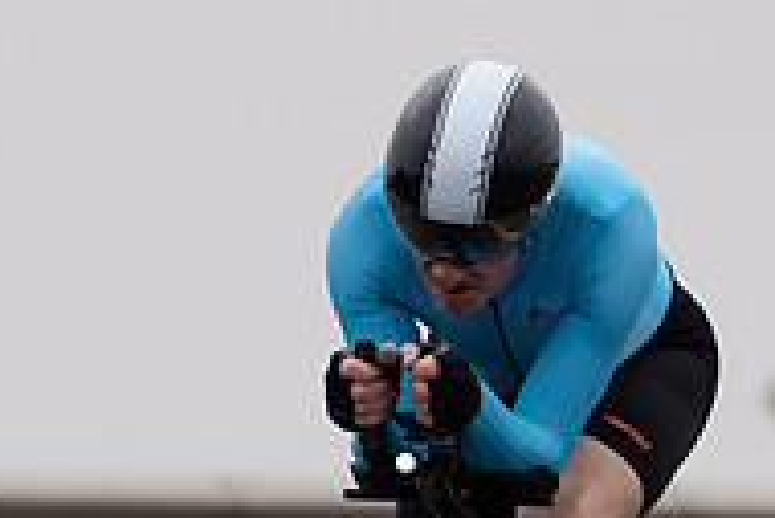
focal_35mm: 1429
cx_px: 675
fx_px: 30786
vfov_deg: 1.0
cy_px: 741
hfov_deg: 1.4
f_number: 3.5
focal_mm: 200
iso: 100
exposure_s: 1/800
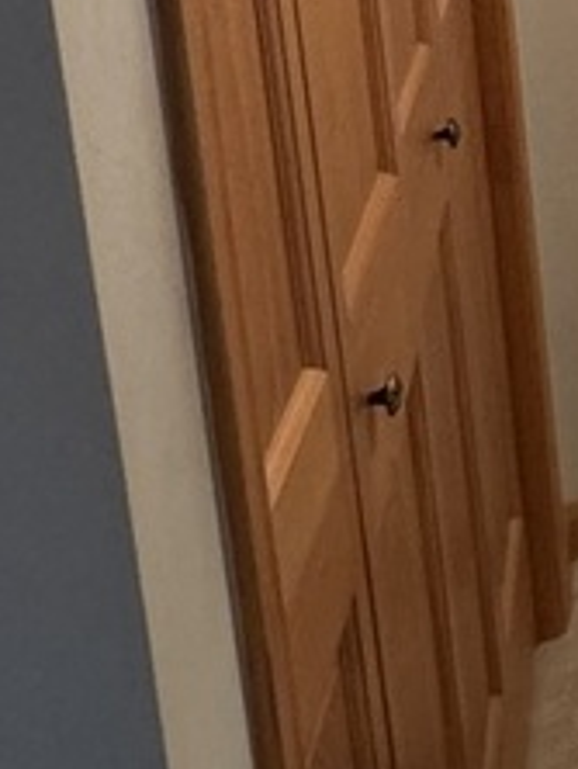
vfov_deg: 23.5
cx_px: 1336
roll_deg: +0.4
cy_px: -350
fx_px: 1511
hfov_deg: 14.8
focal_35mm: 68
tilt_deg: -8.4
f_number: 2.2
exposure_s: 1/60
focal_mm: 2.22
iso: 320
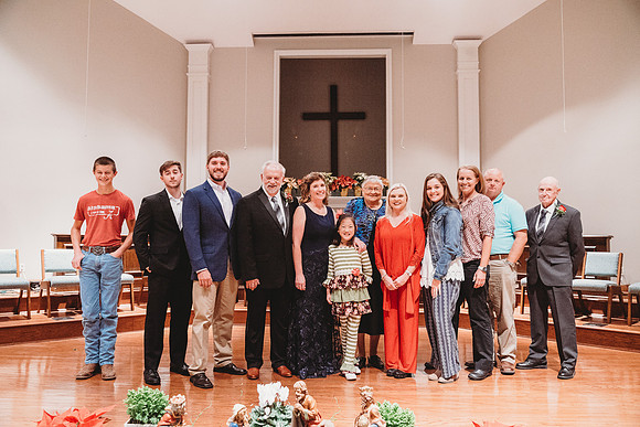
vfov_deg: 43.6
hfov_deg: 61.9
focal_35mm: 30
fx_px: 533
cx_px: 320
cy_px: 214
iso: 6400
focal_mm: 30
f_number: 4
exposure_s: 1/200
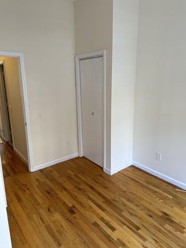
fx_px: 179
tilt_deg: -13.2
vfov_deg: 69.4
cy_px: 122
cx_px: 95
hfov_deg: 54.9
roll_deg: +0.6
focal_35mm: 25
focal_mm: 6.86
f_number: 1.78
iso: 125
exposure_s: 1/120
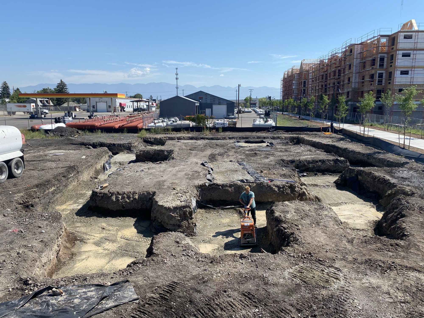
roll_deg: +0.3
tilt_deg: -9.7
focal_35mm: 26
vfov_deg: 53.1
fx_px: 318
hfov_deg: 67.3
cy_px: 159
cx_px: 212
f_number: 1.8
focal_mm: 4.25
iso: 32
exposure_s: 1/2817
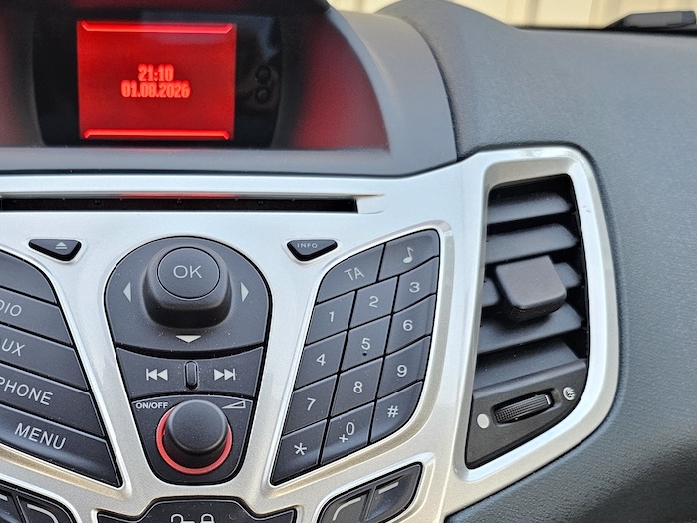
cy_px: 435
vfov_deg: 30.6
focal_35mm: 46
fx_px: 926
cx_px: 188
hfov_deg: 40.3
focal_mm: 6.3
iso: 500
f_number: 1.7
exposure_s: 1/170
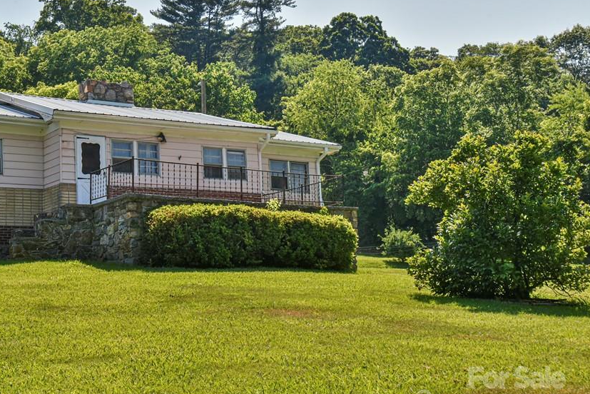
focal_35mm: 63
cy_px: 179
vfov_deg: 21.6
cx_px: 206
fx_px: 1033
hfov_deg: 31.7
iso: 1600
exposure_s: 1/400
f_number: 10
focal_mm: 48
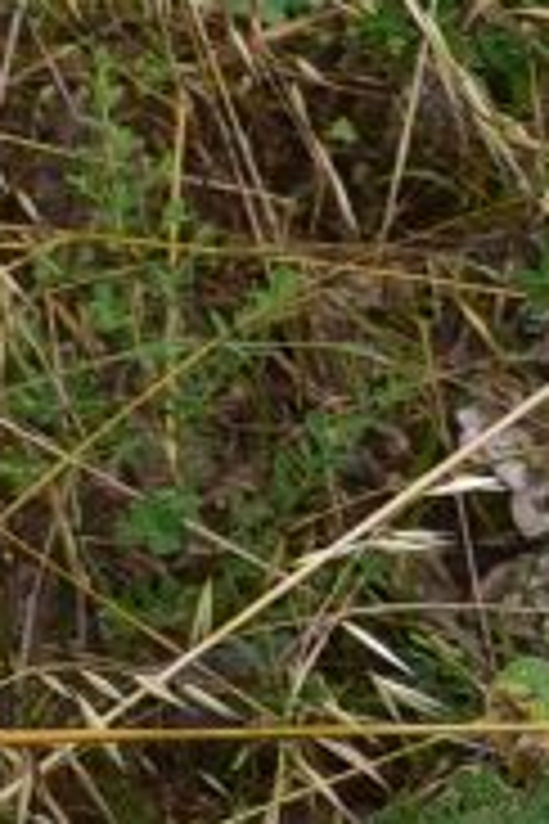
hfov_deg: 3.8
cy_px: -1774
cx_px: 1577
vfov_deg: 5.4
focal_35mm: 355
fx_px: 8120
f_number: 11
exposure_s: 1/125
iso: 320
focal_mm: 50
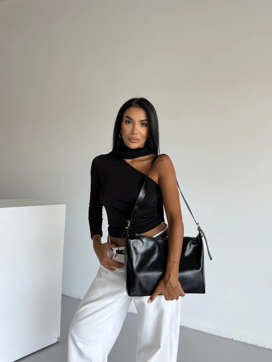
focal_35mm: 24
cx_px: 136
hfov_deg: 56.8
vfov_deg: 71.6
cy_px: 181
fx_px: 251
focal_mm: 6.76
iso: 64
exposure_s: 1/121
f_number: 1.78
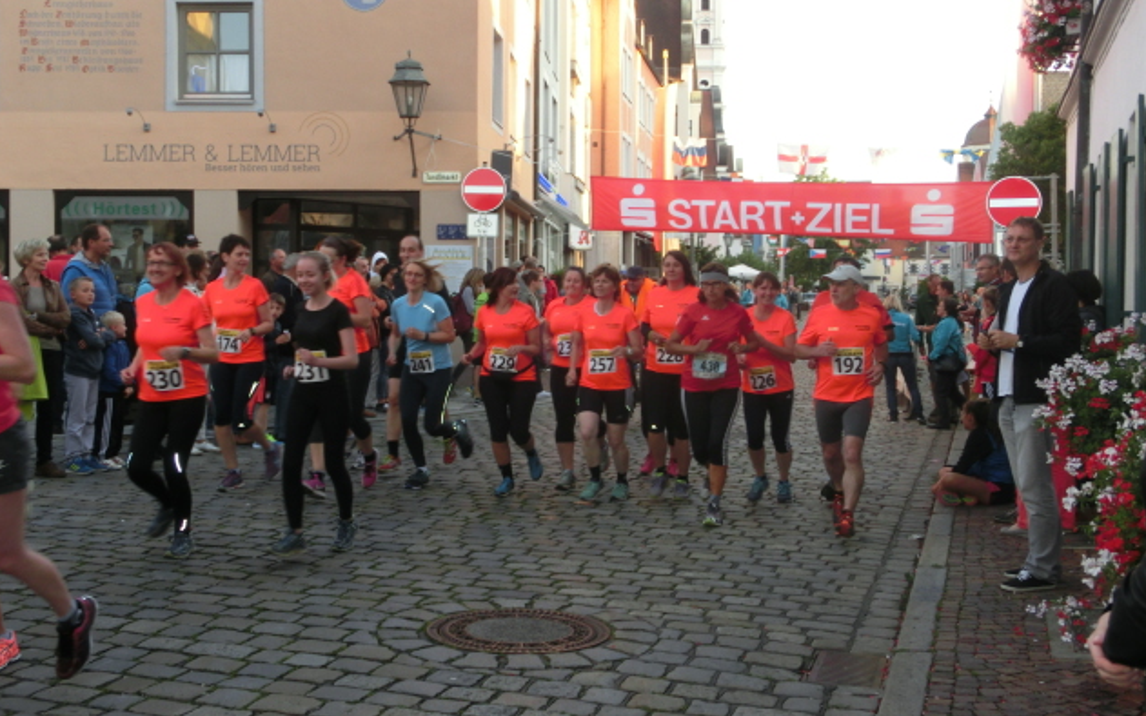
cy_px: 307
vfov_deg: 29.8
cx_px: 568
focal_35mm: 43
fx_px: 1343
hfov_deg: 46.2
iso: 160
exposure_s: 1/125
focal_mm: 7.15
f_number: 4
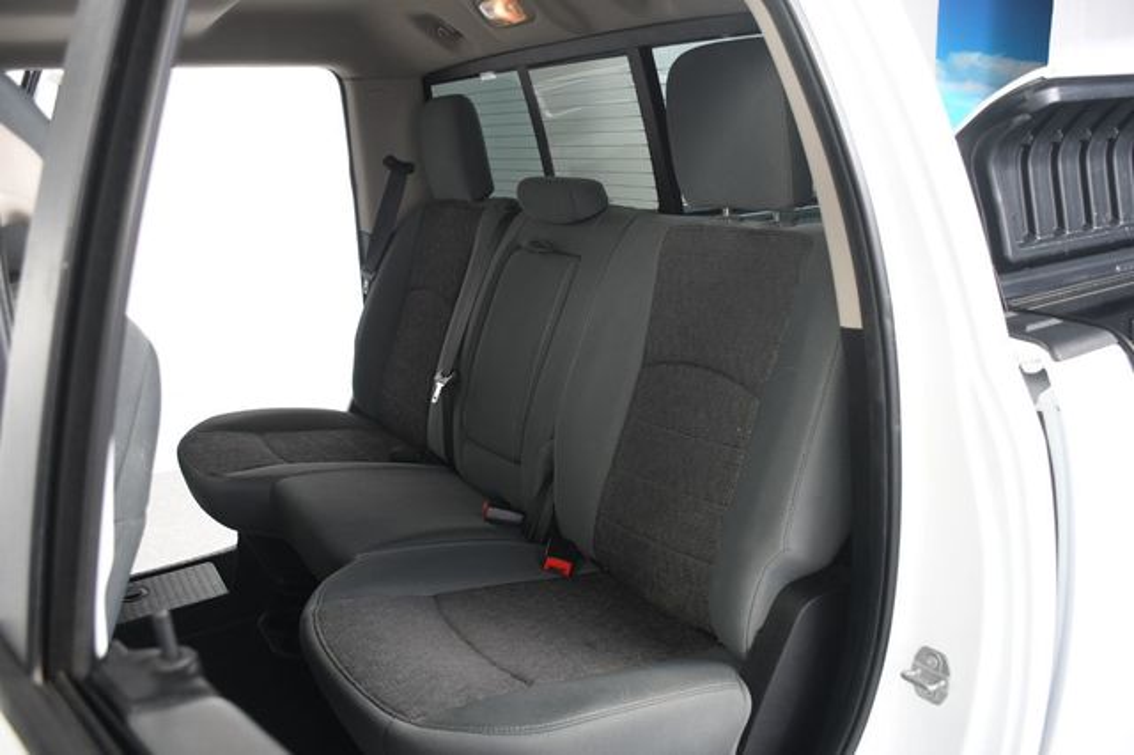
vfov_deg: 43.6
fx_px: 944
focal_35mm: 30
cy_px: 378
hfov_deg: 62.0
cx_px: 567
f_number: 4
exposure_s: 1/160
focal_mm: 20
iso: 100
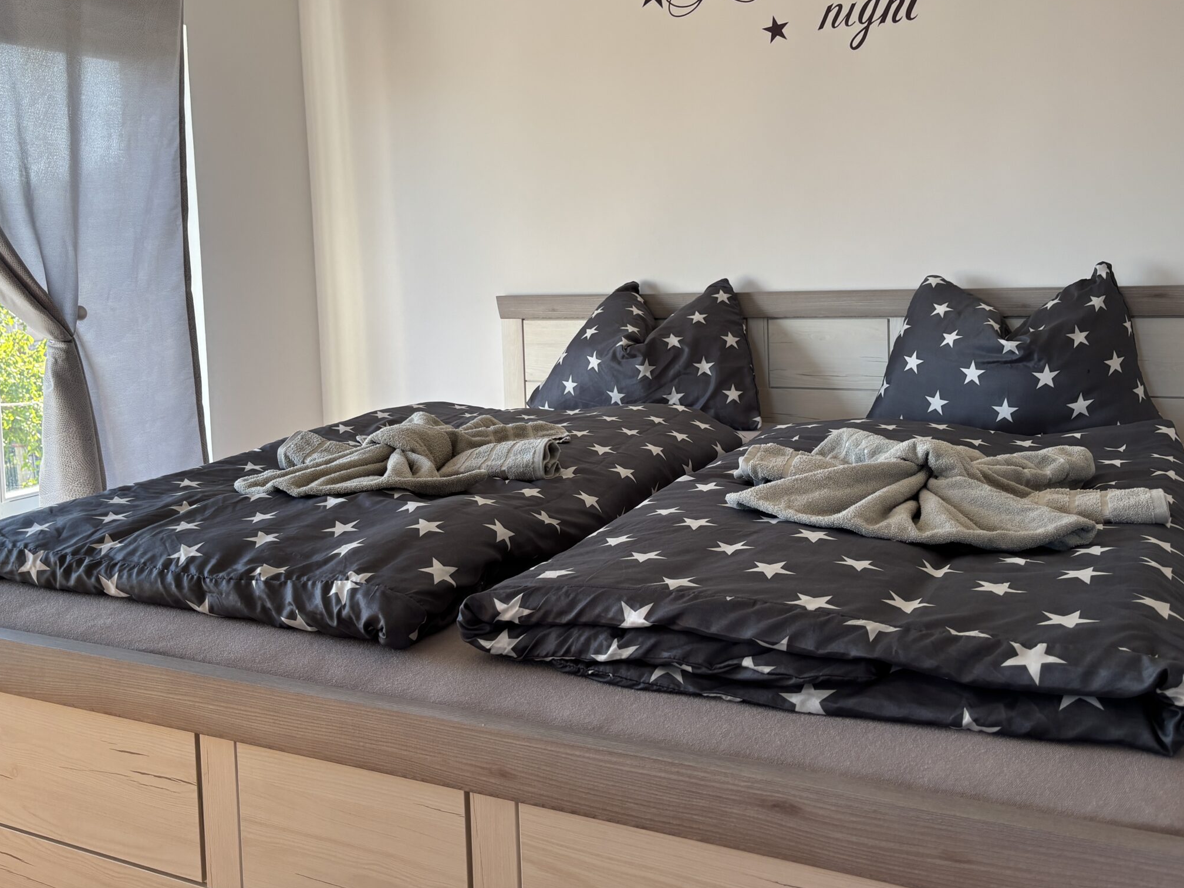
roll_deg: +1.8
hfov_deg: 55.3
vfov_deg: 42.6
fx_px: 1129
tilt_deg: -2.7
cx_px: 560
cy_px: 330
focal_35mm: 33
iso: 40
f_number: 1.6
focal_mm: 5.96
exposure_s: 1/121
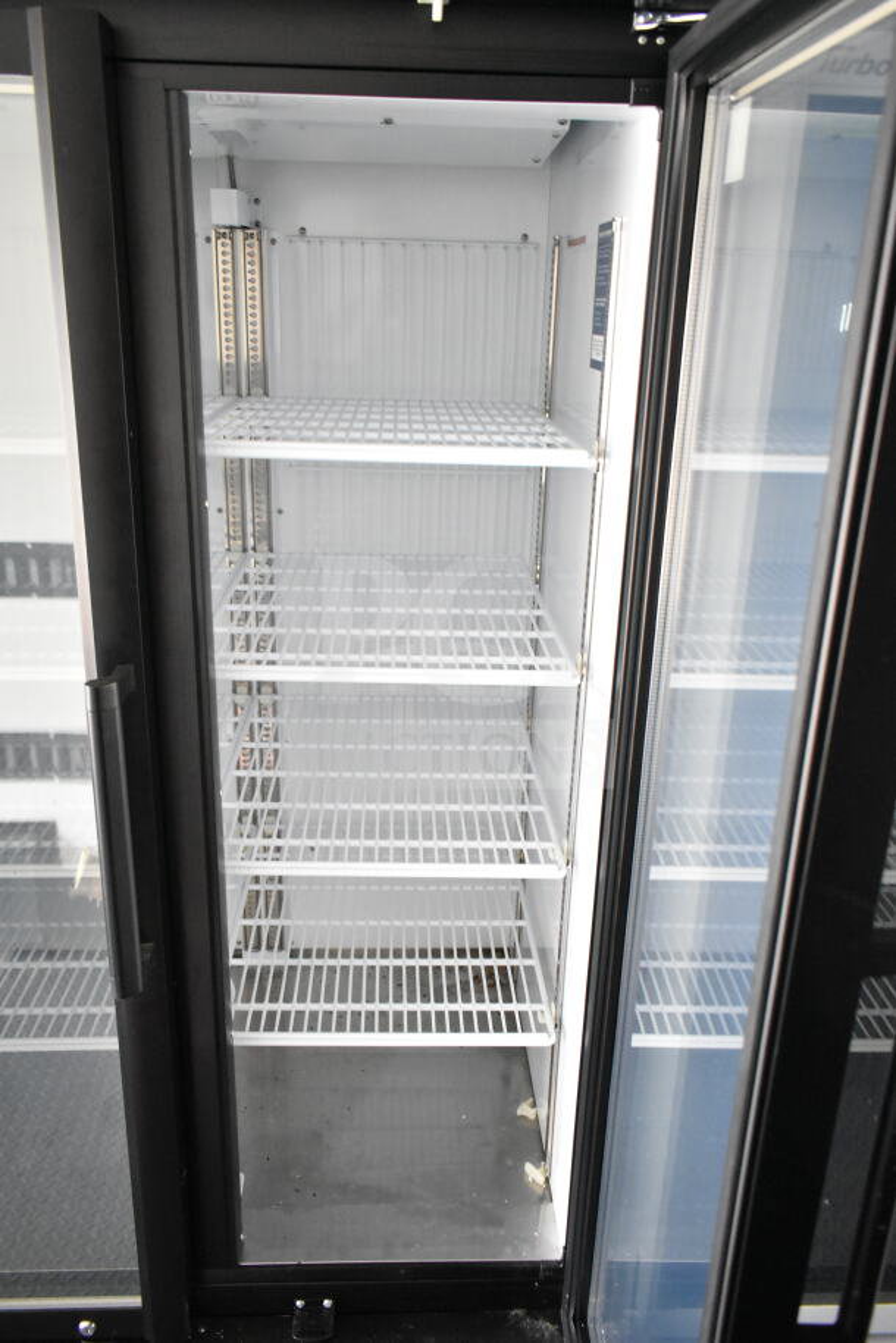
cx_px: 448
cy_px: 672
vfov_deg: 67.4
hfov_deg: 48.0
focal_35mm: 27
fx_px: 1007
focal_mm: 18
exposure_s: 1/30
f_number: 3.5
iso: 4500
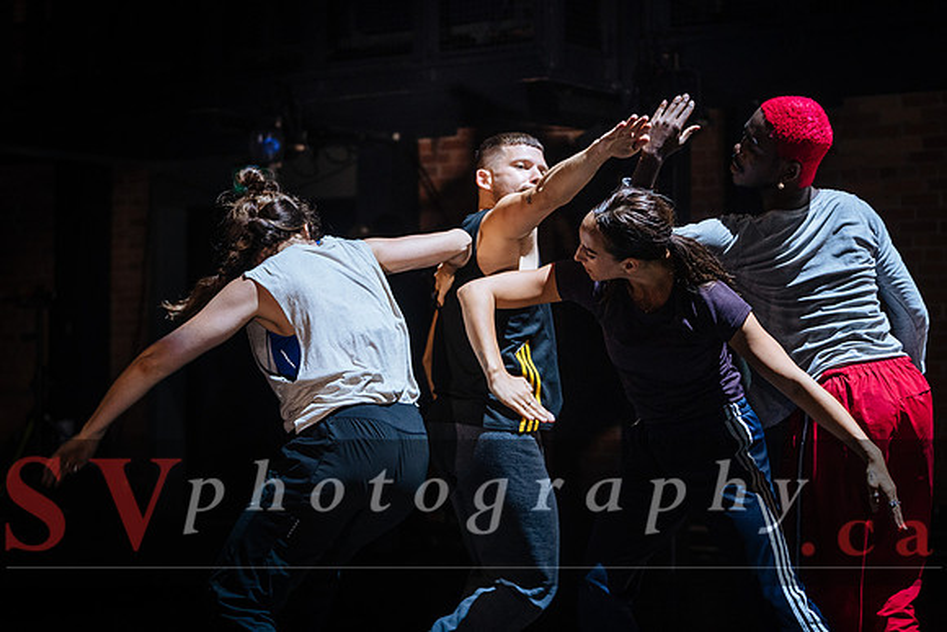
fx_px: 2220
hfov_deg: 24.1
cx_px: 461
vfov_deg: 16.2
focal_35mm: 84
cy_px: 355
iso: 1600
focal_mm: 70
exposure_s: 1/250
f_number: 2.8
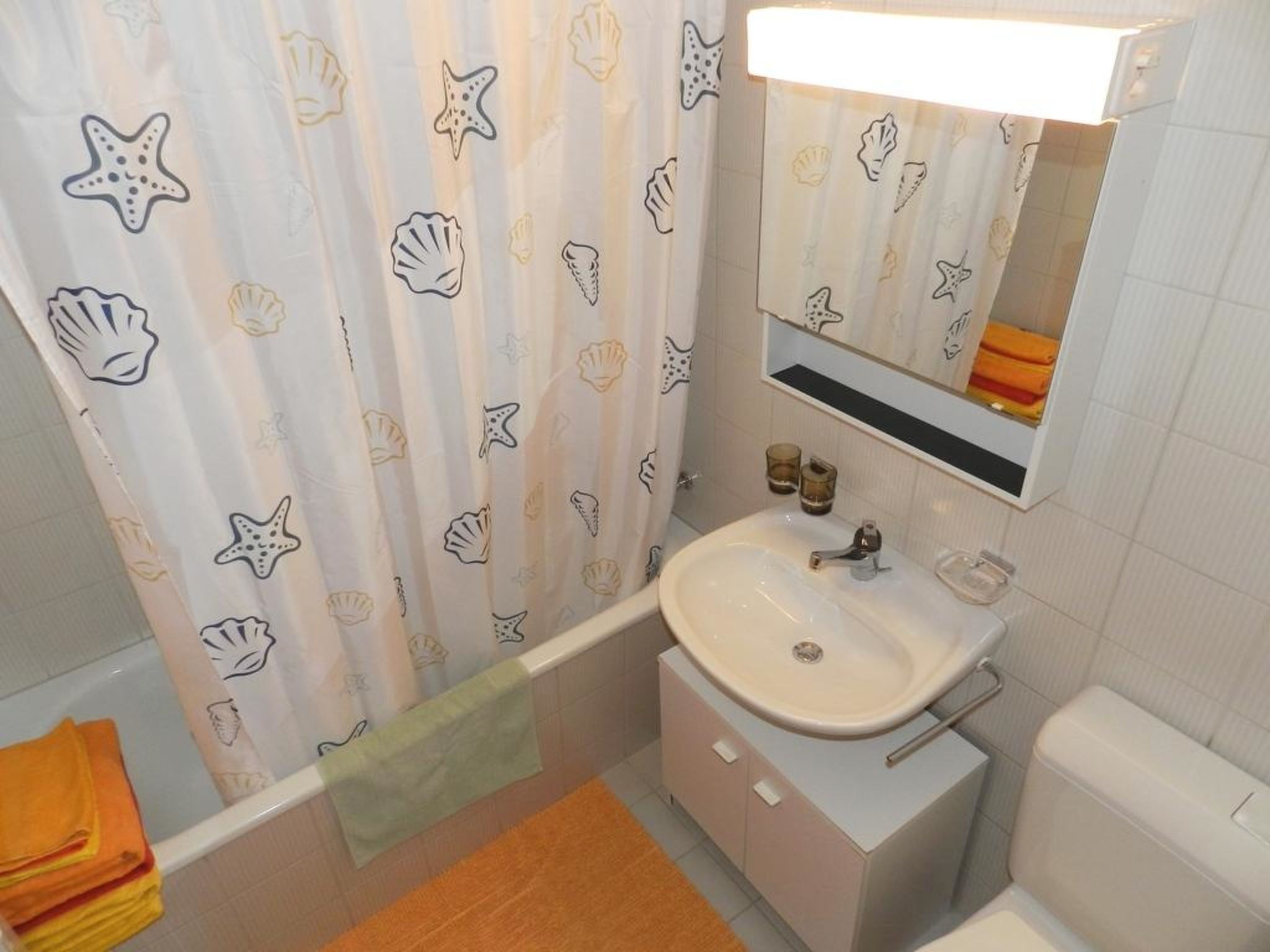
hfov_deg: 73.9
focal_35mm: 23
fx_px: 844
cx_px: 635
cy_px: 476
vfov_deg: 58.9
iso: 200
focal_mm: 4
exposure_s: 1/30
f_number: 3.4
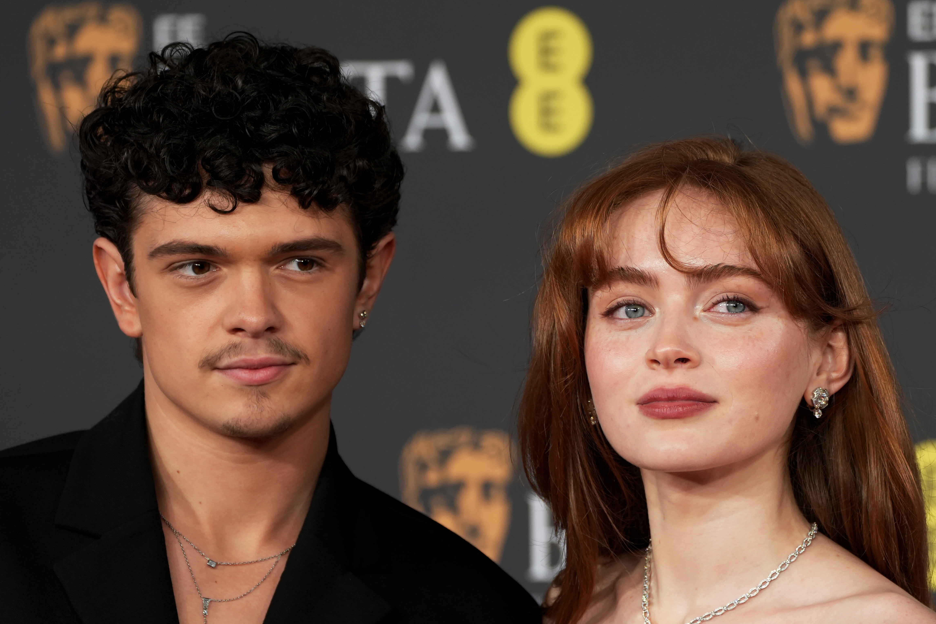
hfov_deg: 6.0
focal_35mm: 345
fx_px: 8970
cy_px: 398
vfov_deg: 4.0
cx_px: 561
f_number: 5.6
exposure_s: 1/500
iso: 1250
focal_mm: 232
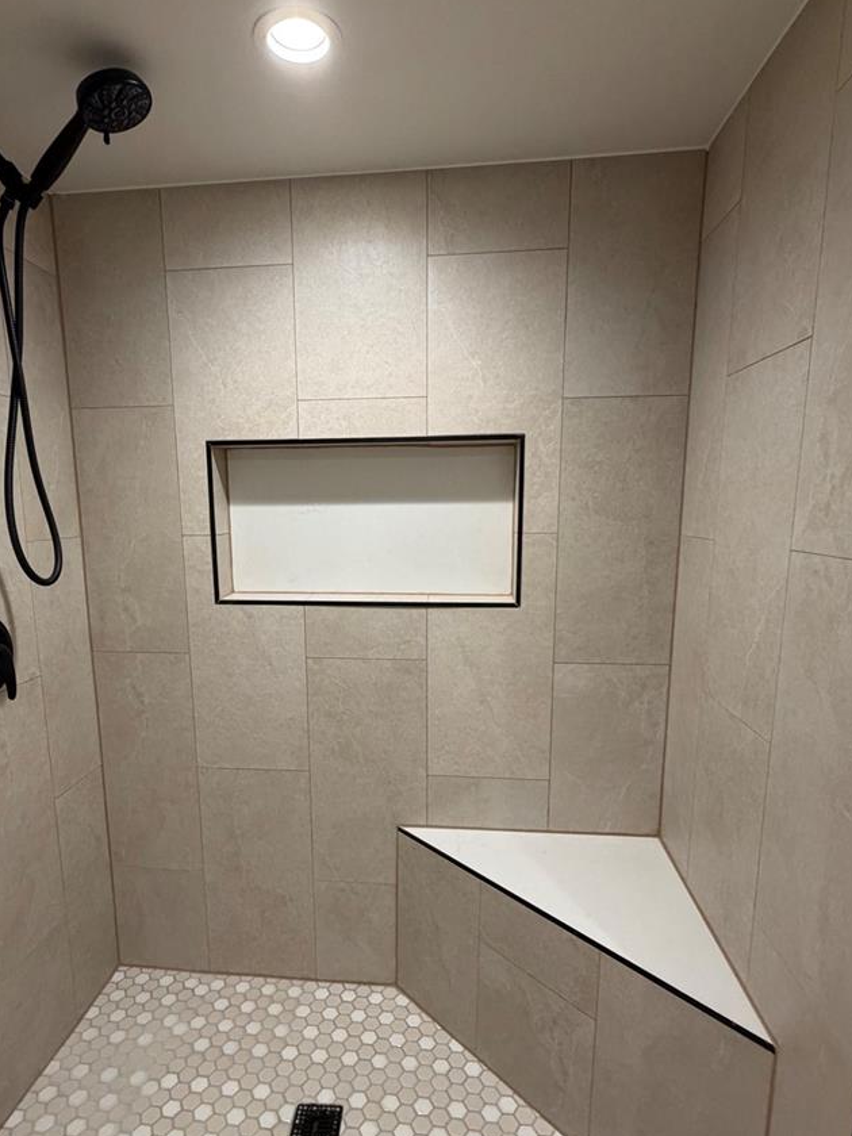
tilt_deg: -9.6
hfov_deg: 65.8
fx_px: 656
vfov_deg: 81.5
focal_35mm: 20
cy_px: 622
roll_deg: +0.7
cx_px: 387
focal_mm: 2.22
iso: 320
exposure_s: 1/120
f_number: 2.2
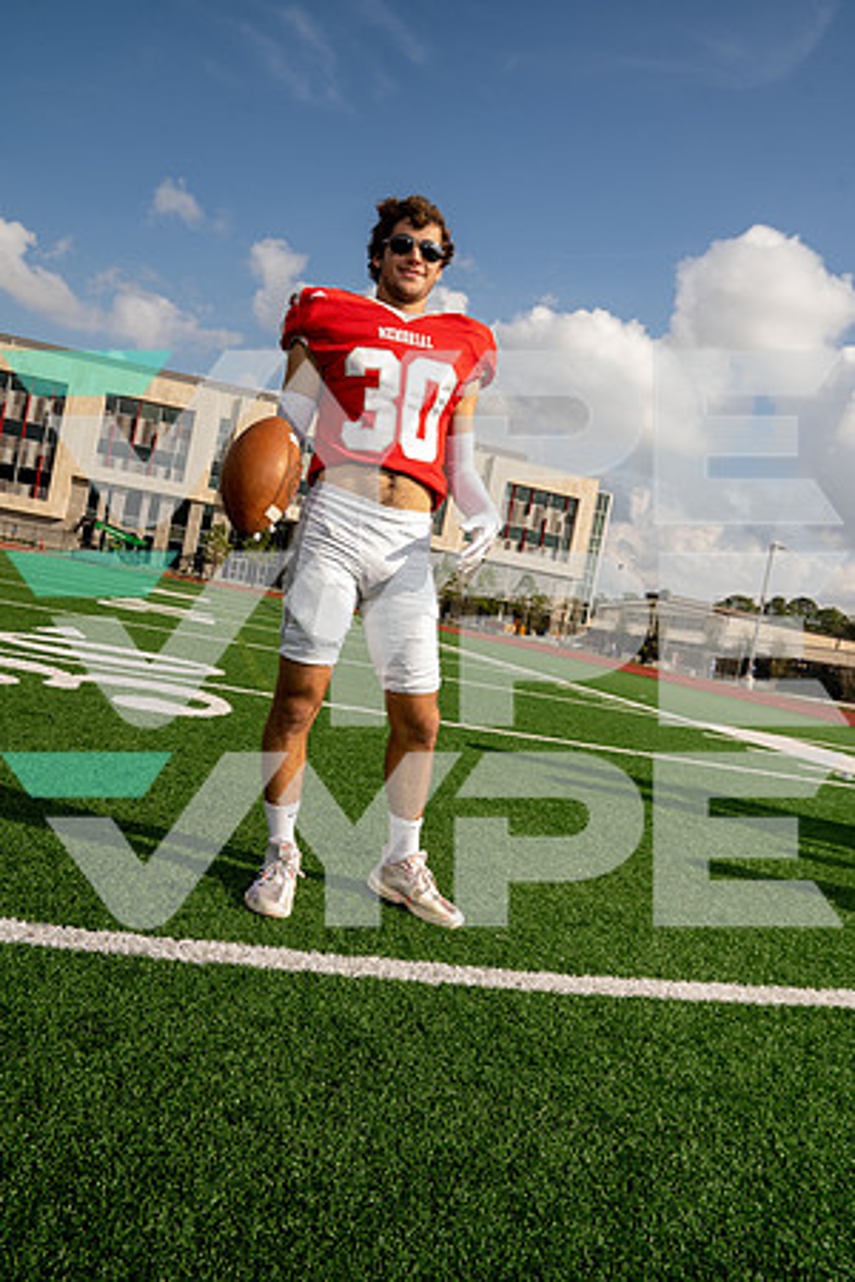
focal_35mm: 24
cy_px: 641
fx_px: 855
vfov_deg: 73.7
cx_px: 428
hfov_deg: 53.1
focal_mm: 24
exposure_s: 1/250
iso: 200
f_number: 8
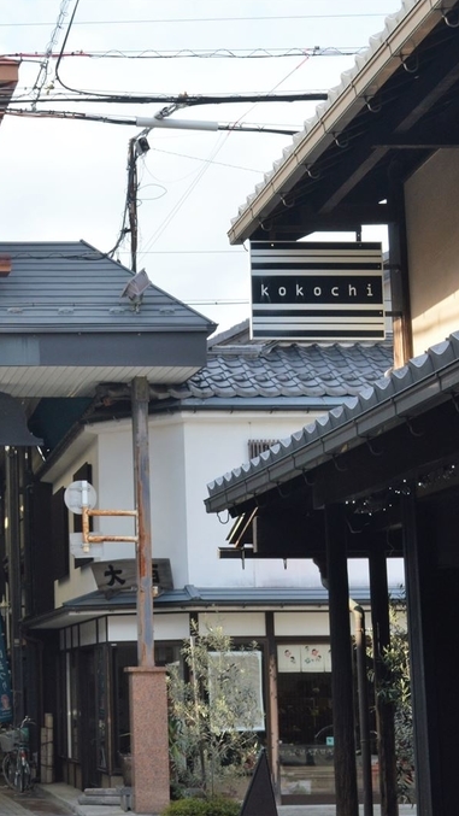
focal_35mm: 76
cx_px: -130
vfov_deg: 27.9
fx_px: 1644
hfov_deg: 15.2
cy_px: 407
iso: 400
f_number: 9
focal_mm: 32
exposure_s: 1/320
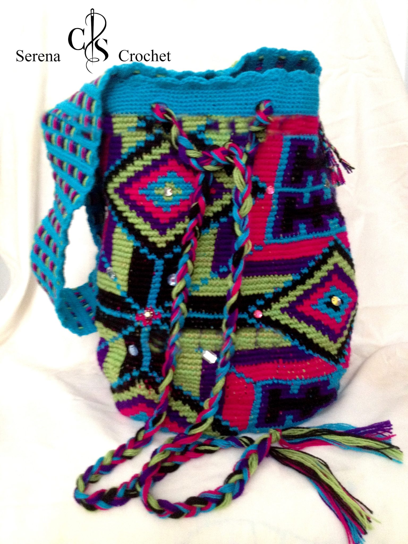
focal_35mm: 35
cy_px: 272
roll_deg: +4.6
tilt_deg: -14.0
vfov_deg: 52.6
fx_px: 550
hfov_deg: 40.7
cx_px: 204
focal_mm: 4.28
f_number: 2.4
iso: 400
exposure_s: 1/20
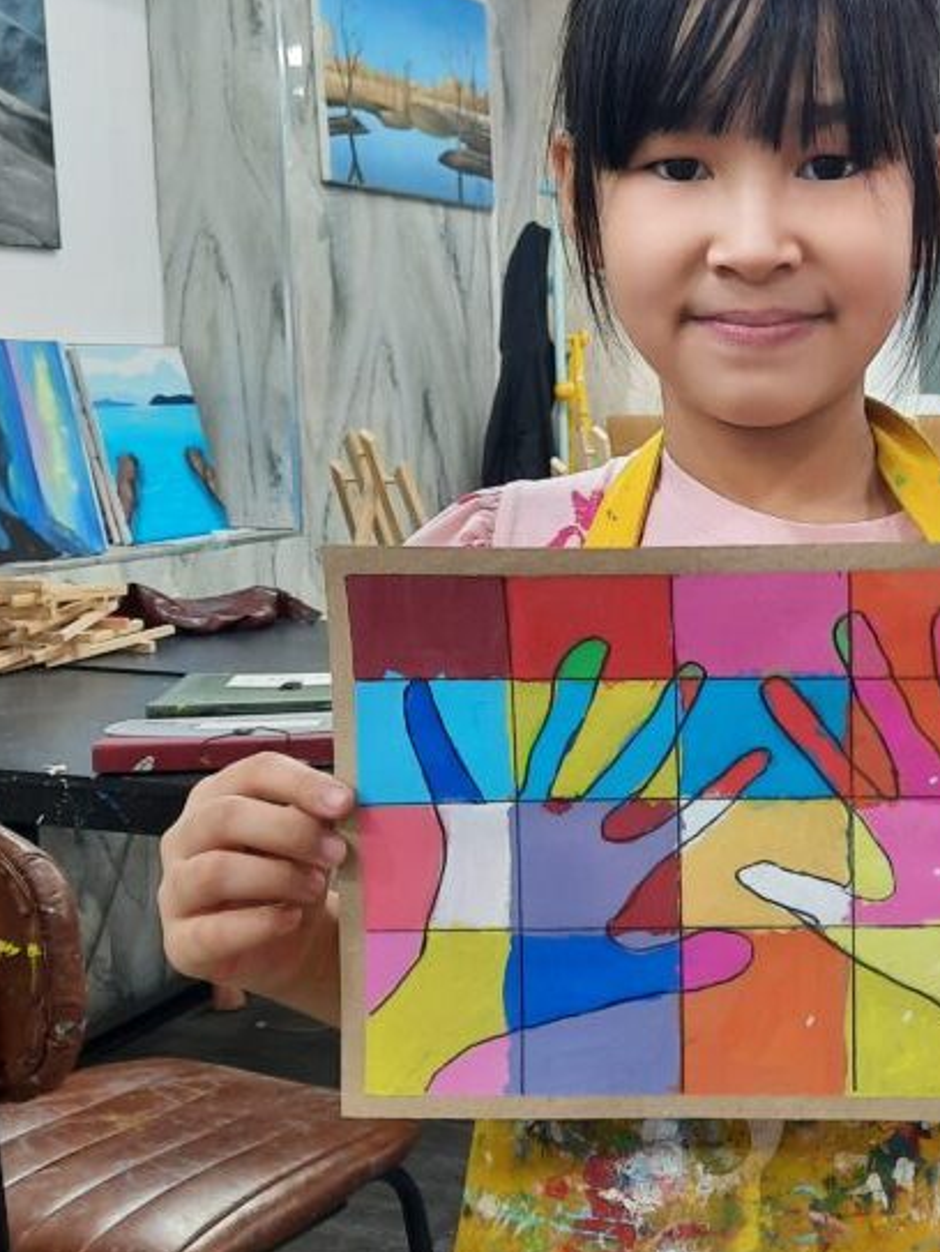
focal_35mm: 46
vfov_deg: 41.1
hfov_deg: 30.5
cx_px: 806
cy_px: 540
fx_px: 1664
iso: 160
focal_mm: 4.6
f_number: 2
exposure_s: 1/50
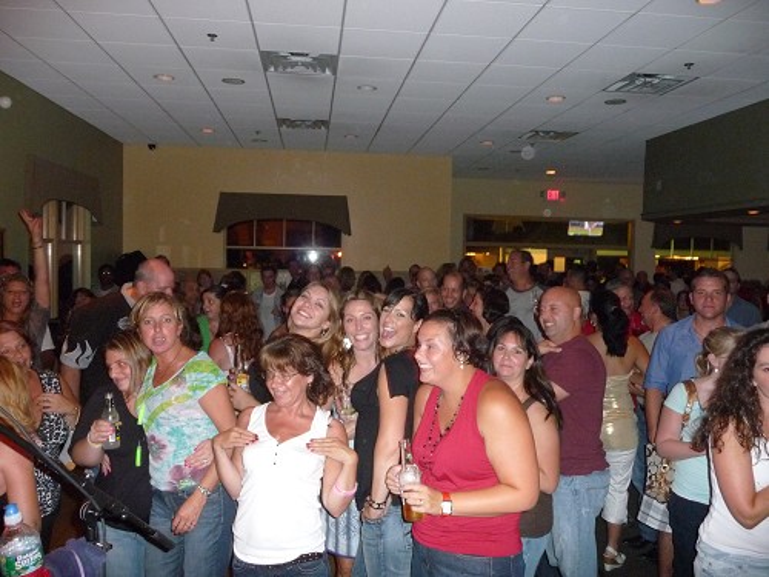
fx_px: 622
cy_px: 288
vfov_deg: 49.7
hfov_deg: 63.4
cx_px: 384
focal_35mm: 28
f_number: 3.3
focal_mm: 4.7
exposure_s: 1/8
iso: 500
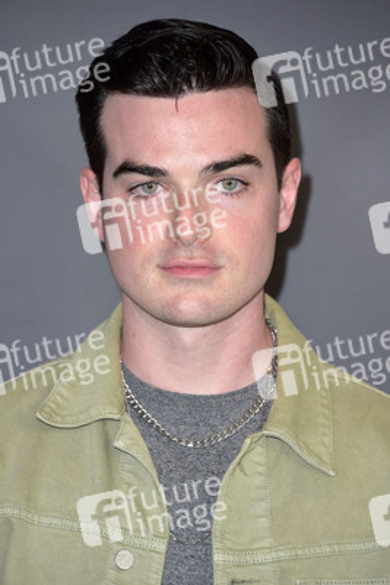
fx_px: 3734
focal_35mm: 230
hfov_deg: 6.0
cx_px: 195
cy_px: 292
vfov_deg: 8.9
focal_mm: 230
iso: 400
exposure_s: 1/250
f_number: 6.3
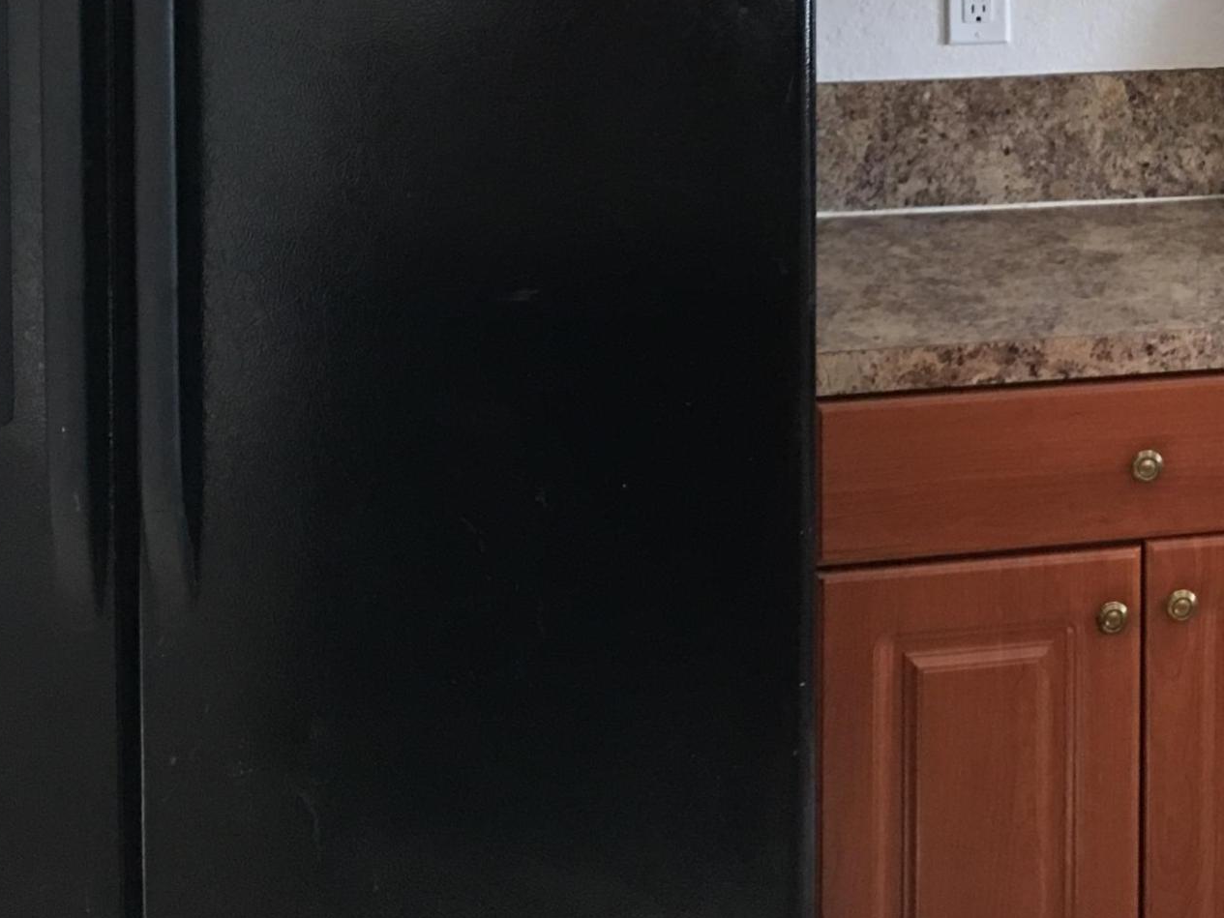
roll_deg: +0.5
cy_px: -93
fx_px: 2334
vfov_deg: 21.1
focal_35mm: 66
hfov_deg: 27.7
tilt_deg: -2.0
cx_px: 1224
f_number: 2.2
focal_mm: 4.15
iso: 100
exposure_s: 1/15
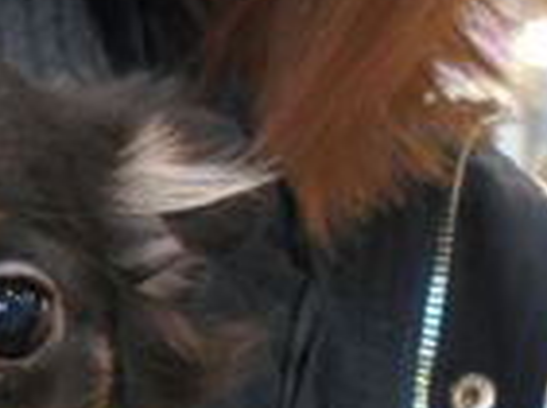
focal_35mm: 111
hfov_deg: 16.7
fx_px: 1750
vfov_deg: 12.9
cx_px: -182
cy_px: 501
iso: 400
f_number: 3.2
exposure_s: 1/30
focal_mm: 4.6
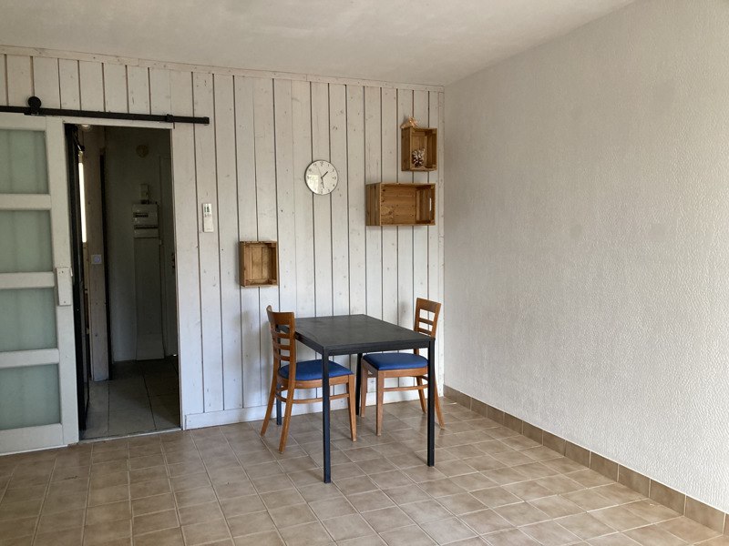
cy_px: 273
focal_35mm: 28
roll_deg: +0.0
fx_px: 590
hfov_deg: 63.4
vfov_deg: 49.7
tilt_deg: -3.5
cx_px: 364
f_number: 1.8
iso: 125
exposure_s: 1/60
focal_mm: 3.99
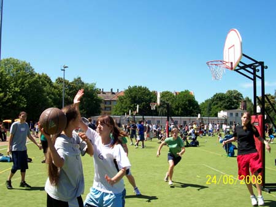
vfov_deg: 34.4
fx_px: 335
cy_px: 104
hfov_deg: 44.8
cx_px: 138
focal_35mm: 42
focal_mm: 7
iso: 80
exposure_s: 1/299
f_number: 5.6
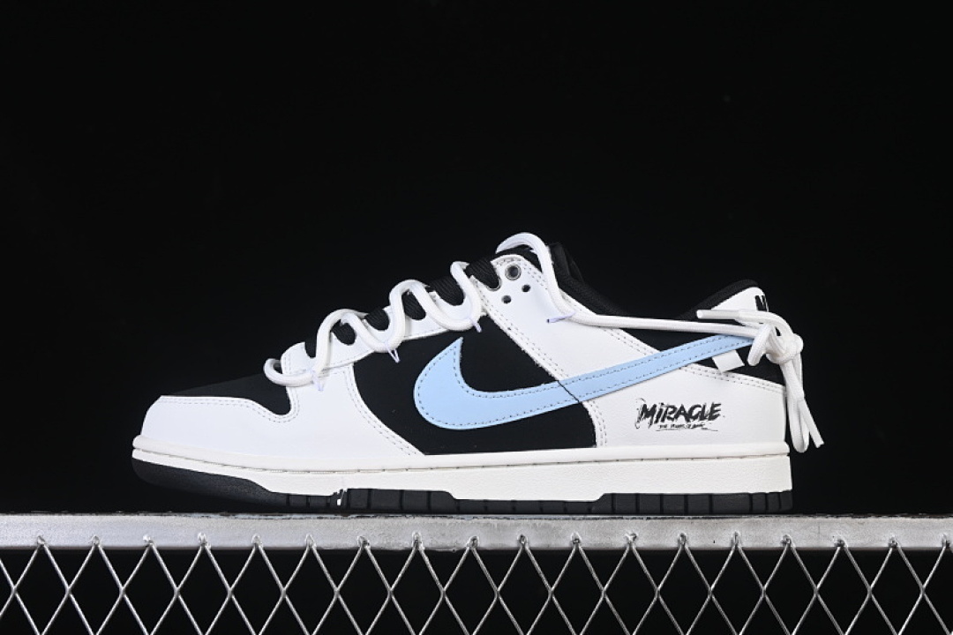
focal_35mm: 75
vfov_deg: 18.2
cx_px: 476
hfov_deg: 27.0
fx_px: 1985
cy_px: 318
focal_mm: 50
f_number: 8
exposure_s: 1/60
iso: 160
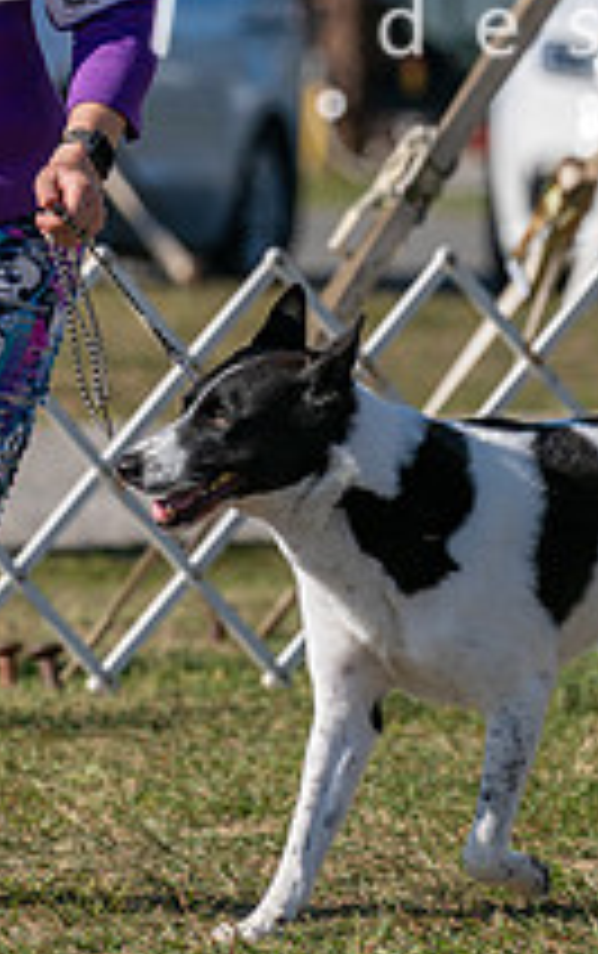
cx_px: 209
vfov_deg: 3.6
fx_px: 15005
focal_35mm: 577
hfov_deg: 2.3
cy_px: 189
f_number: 4.5
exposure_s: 1/1250
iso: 100
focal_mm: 178
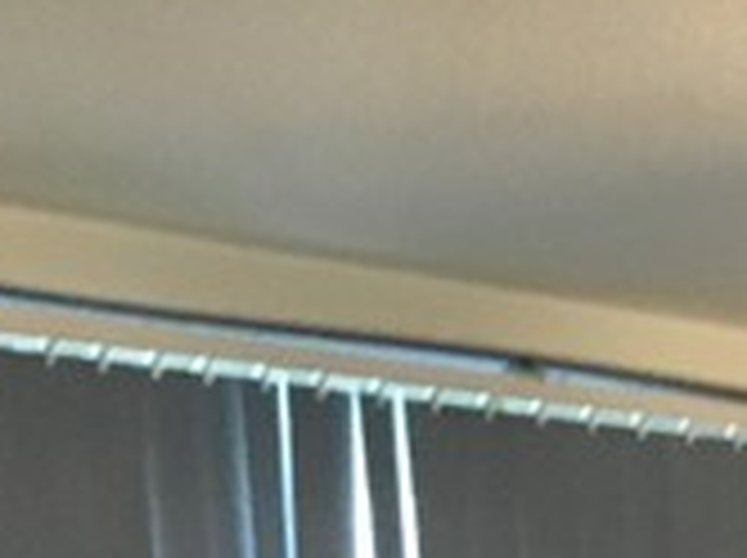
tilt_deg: -11.6
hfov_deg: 9.5
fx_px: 3857
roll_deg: +1.1
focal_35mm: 179
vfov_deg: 7.3
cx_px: 1948
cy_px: 1683
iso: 200
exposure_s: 1/15
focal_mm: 4.15
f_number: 2.2
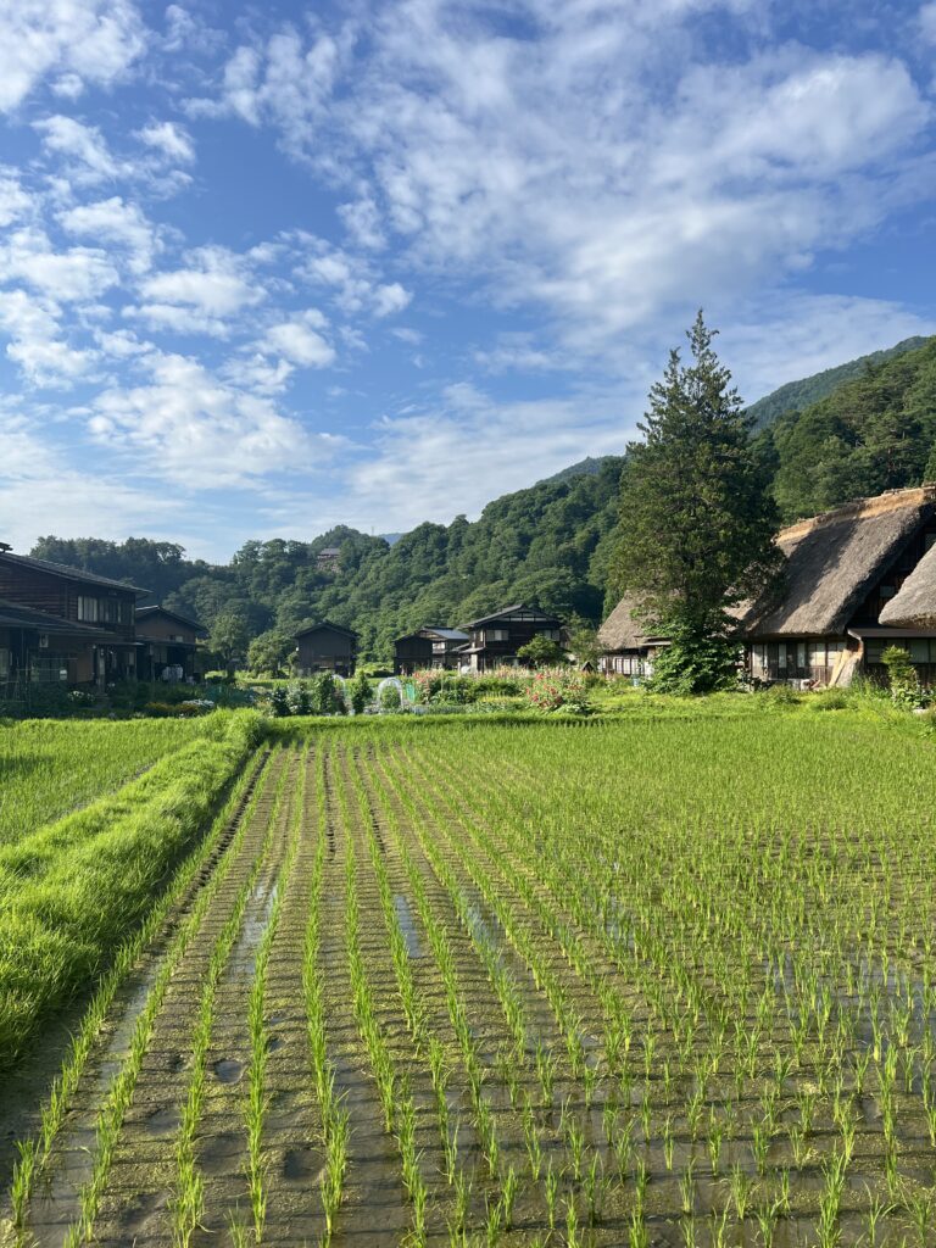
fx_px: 937
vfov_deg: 67.3
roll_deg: +0.3
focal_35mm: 26
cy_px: 624
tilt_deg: -1.2
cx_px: 468
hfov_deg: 53.1
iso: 50
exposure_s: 1/3831
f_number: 1.5
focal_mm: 5.7
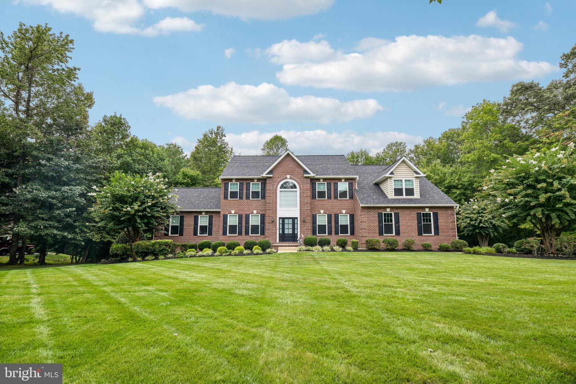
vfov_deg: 81.2
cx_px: 288
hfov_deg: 104.3
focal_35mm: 14
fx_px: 224
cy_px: 192
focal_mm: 14
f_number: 8
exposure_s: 1/200
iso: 100
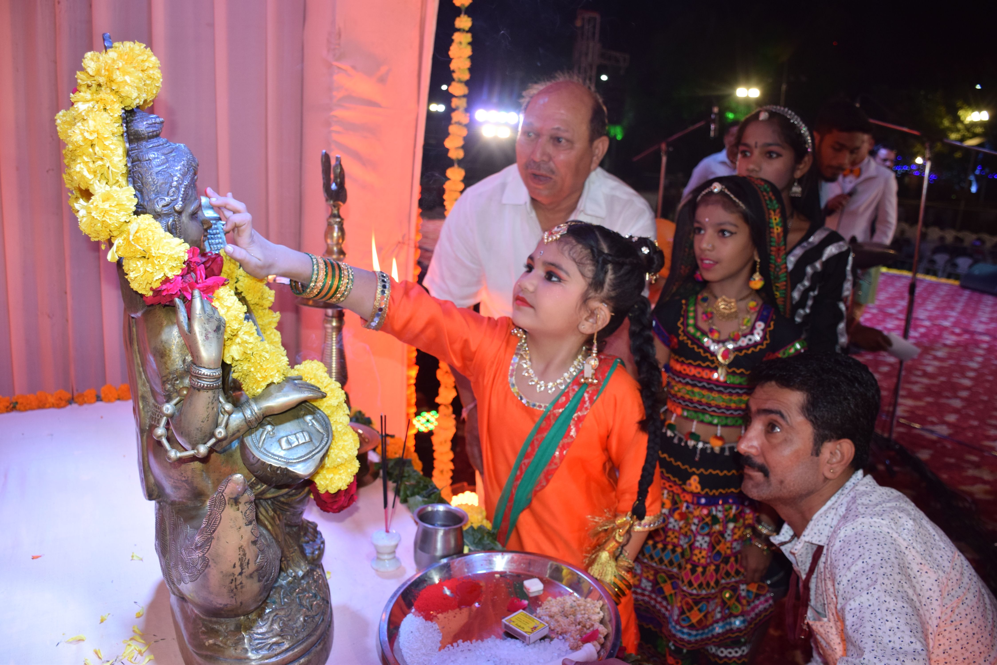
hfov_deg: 67.4
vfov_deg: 48.0
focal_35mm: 27
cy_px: 332
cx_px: 498
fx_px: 748
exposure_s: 1/200
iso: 500
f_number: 4.5
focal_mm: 18
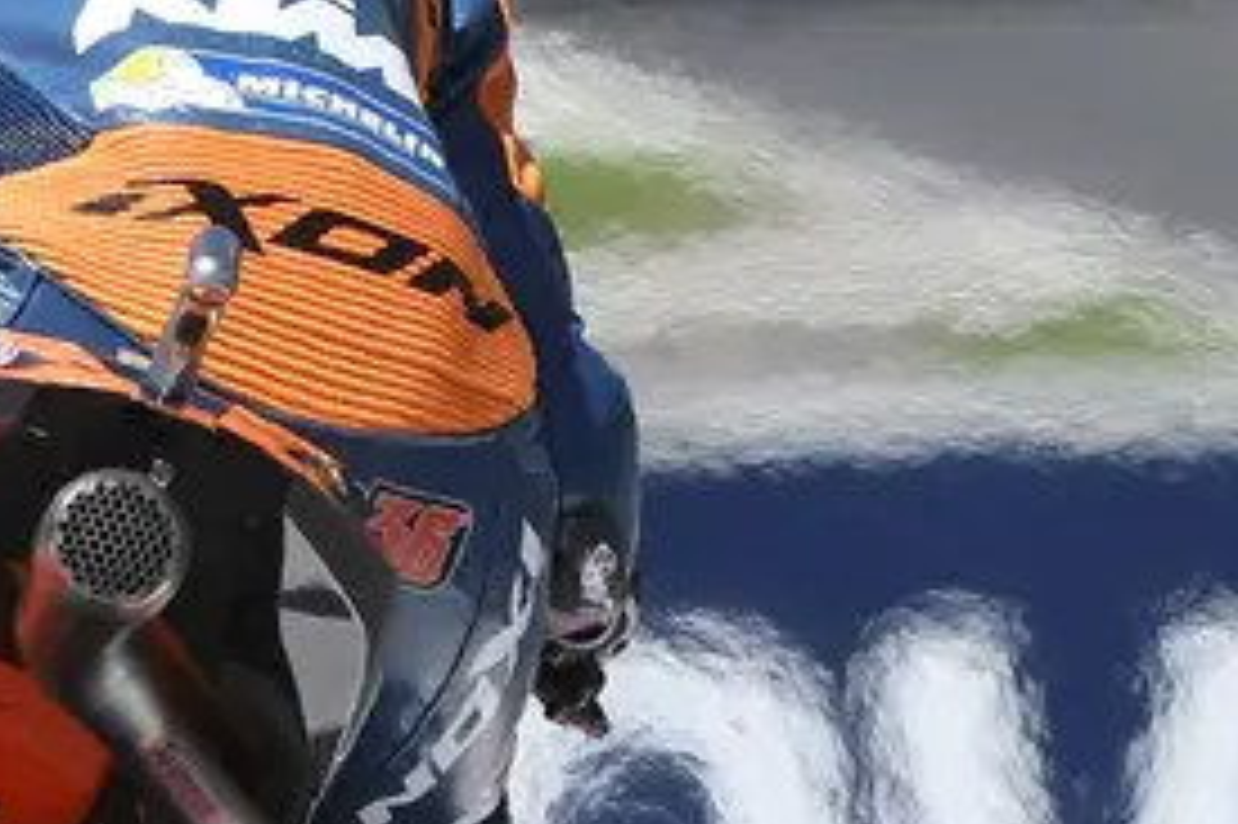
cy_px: 824
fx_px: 134856
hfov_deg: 0.5
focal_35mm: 3924
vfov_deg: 0.4
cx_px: 851
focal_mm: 600
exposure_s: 1/1250
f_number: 9
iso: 500
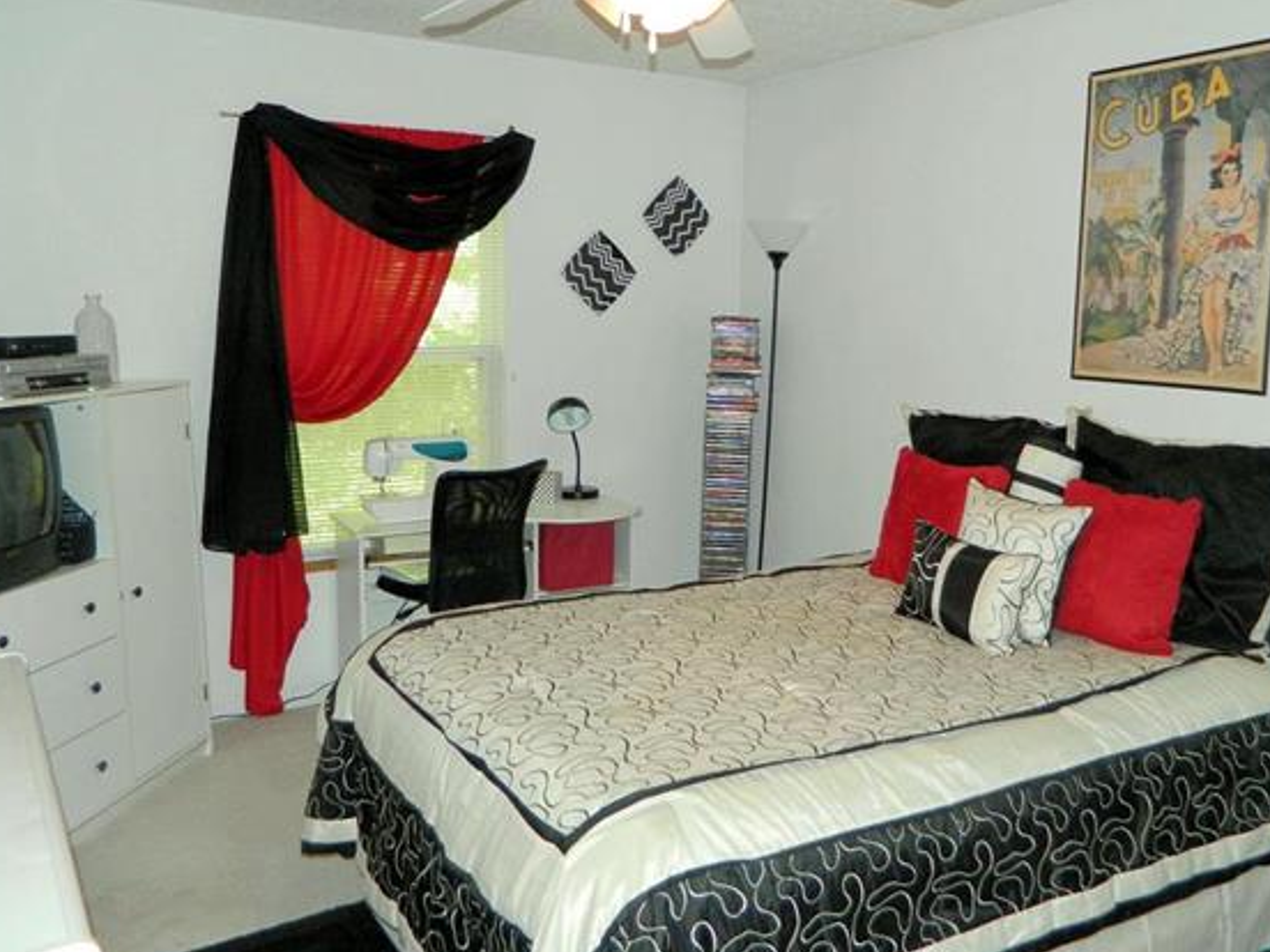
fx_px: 1064
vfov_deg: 48.2
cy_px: 437
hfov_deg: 61.6
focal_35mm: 29
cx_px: 670
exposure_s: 1/30
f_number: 3.1
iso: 200
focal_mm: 4.5
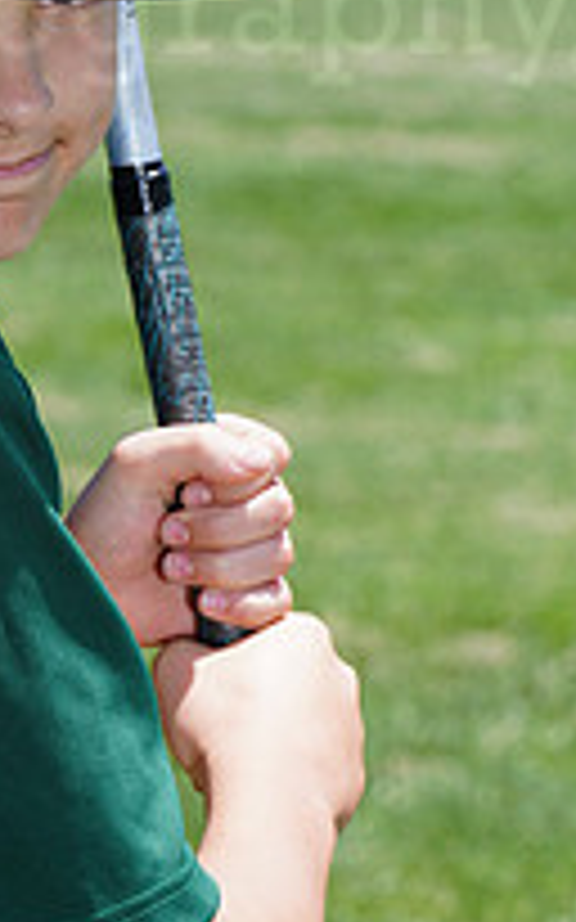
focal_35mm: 413
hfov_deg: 3.2
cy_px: -27
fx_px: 10380
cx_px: -16
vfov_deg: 5.1
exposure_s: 1/200
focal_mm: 143
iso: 200
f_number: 10
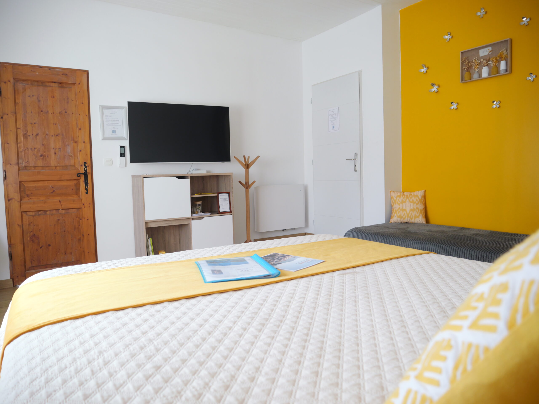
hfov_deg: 71.6
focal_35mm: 24
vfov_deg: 56.8
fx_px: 374
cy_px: 202
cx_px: 270
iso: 400
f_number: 2.8
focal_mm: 12
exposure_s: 1/60
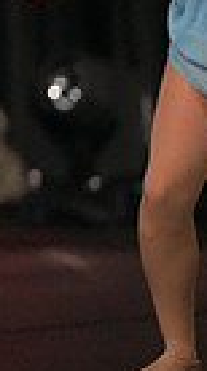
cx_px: -522
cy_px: 1
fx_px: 13009
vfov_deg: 1.6
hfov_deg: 0.9
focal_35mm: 1325
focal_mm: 300
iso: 16000
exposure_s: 1/1250
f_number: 3.5
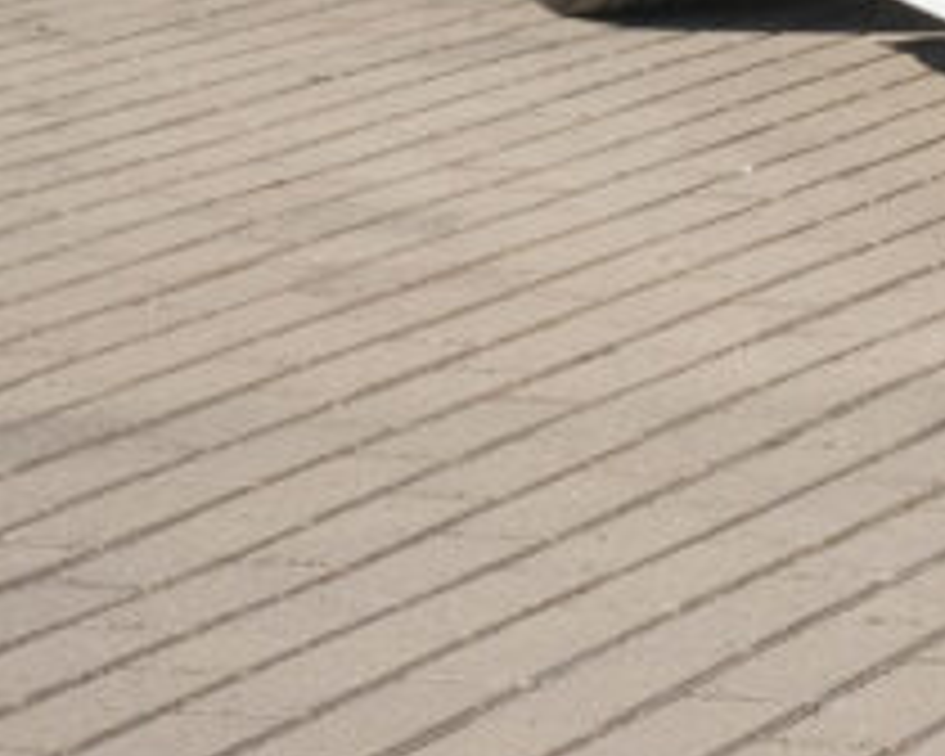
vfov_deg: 6.7
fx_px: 6405
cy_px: -389
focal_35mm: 229
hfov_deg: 8.0
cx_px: 2048
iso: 160
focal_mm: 33.3
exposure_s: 1/400
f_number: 9
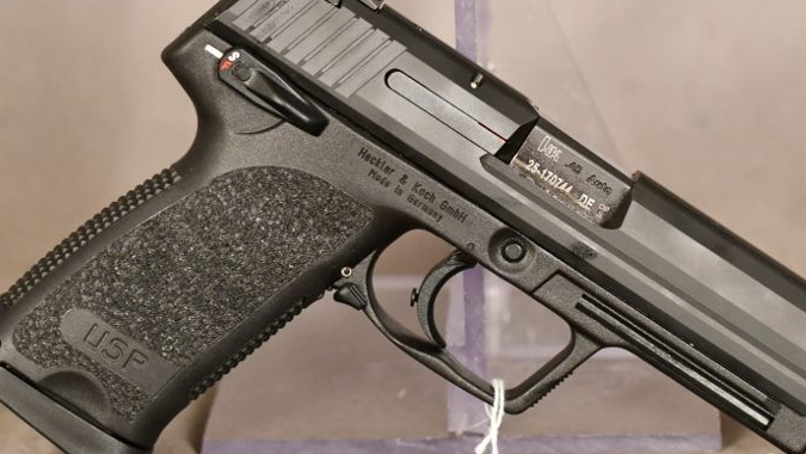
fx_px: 3057
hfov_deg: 15.0
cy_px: 225
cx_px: 473
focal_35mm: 143
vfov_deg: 8.5
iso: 2800
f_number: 3.2
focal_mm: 60
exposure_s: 1/250
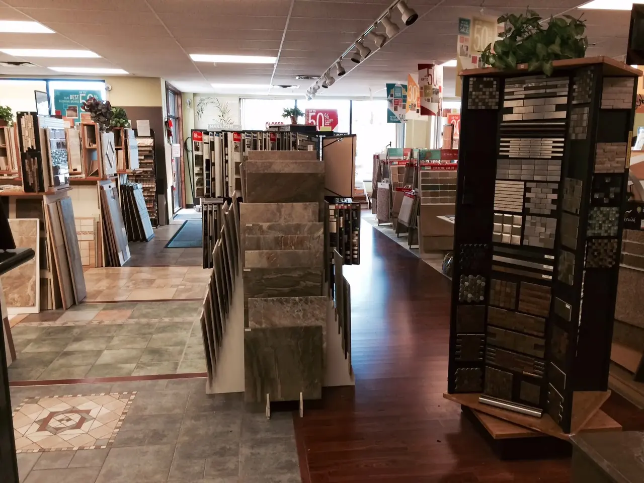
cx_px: 322
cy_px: 242
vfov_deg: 46.8
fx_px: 558
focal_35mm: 30
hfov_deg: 60.0
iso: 50
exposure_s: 1/30
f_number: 2.2
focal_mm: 4.12
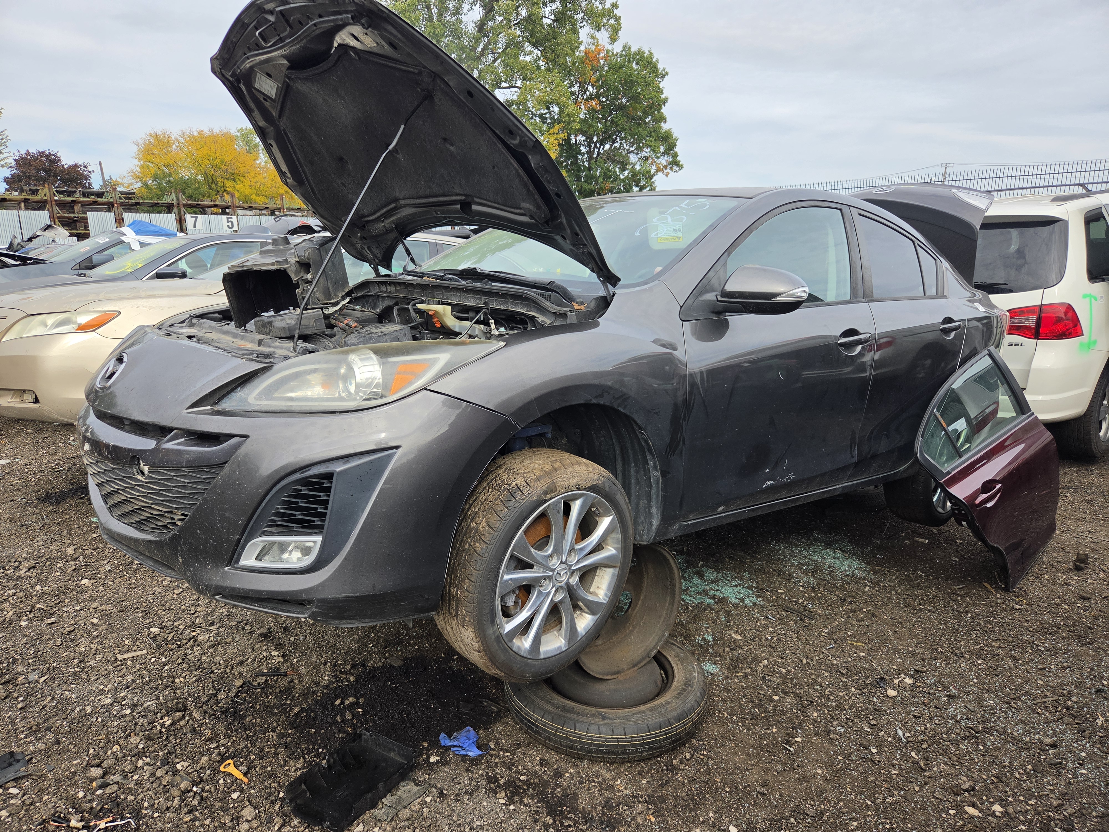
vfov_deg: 58.9
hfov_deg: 73.9
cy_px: 416
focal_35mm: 23
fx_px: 737
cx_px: 554
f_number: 1.8
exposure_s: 1/2723
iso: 80
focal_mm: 5.4
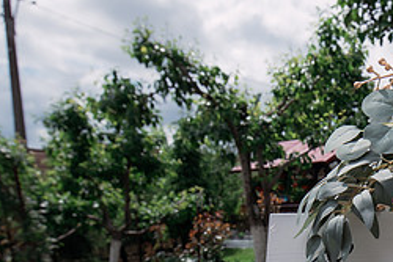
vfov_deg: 28.2
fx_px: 481
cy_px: 278
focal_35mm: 44
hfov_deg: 38.6
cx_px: 407
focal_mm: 19
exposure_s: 1/1250
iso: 160
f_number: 7.1
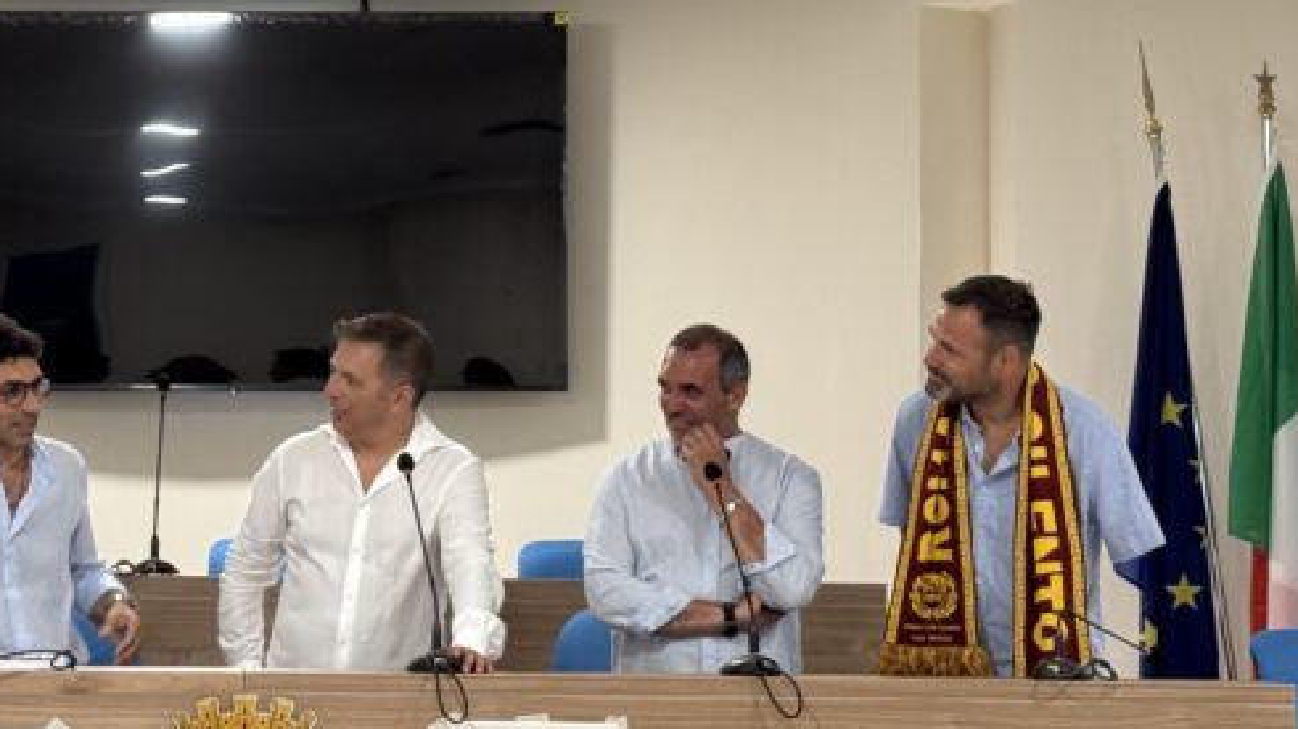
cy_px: 243
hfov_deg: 19.4
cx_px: 267
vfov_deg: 11.1
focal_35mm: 109
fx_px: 3751
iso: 160
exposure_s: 1/50
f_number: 1.78
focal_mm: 6.76
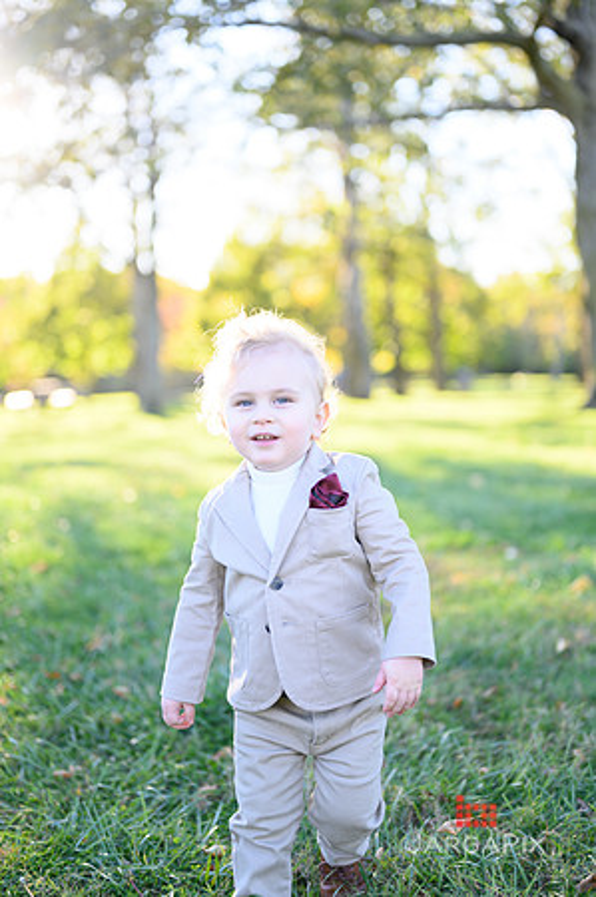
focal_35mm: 50
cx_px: 298
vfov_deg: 39.6
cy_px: 448
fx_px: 1244
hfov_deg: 26.9
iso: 320
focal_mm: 50
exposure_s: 1/800
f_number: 2
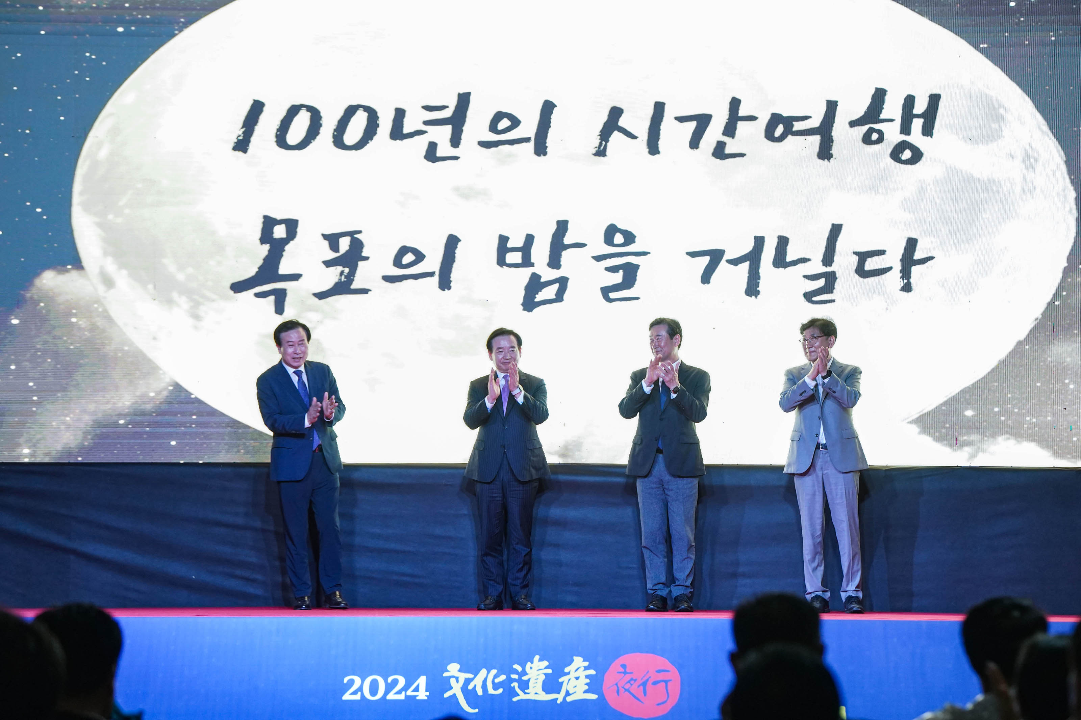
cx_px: 540
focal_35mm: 107
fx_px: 3213
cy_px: 360
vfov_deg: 12.8
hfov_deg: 19.1
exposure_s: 1/160
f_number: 4
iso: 2500
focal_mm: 107
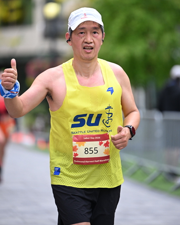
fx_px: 1603
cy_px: 81
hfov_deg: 6.4
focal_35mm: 241
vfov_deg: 8.0
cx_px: 95
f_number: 2.8
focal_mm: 200
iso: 640
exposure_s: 1/2000
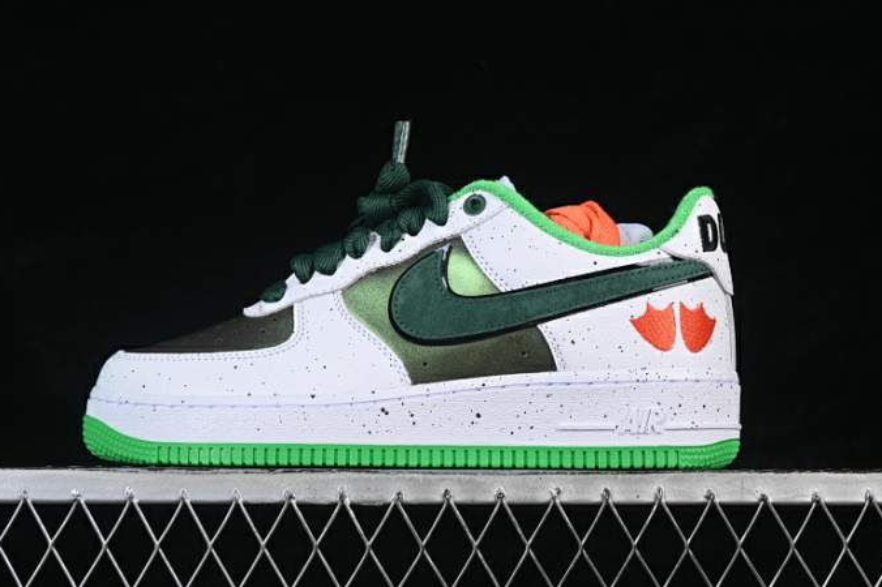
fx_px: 1983
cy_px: 273
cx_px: 418
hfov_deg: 25.1
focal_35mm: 81
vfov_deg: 16.8
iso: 160
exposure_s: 1/80
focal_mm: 50
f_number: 8
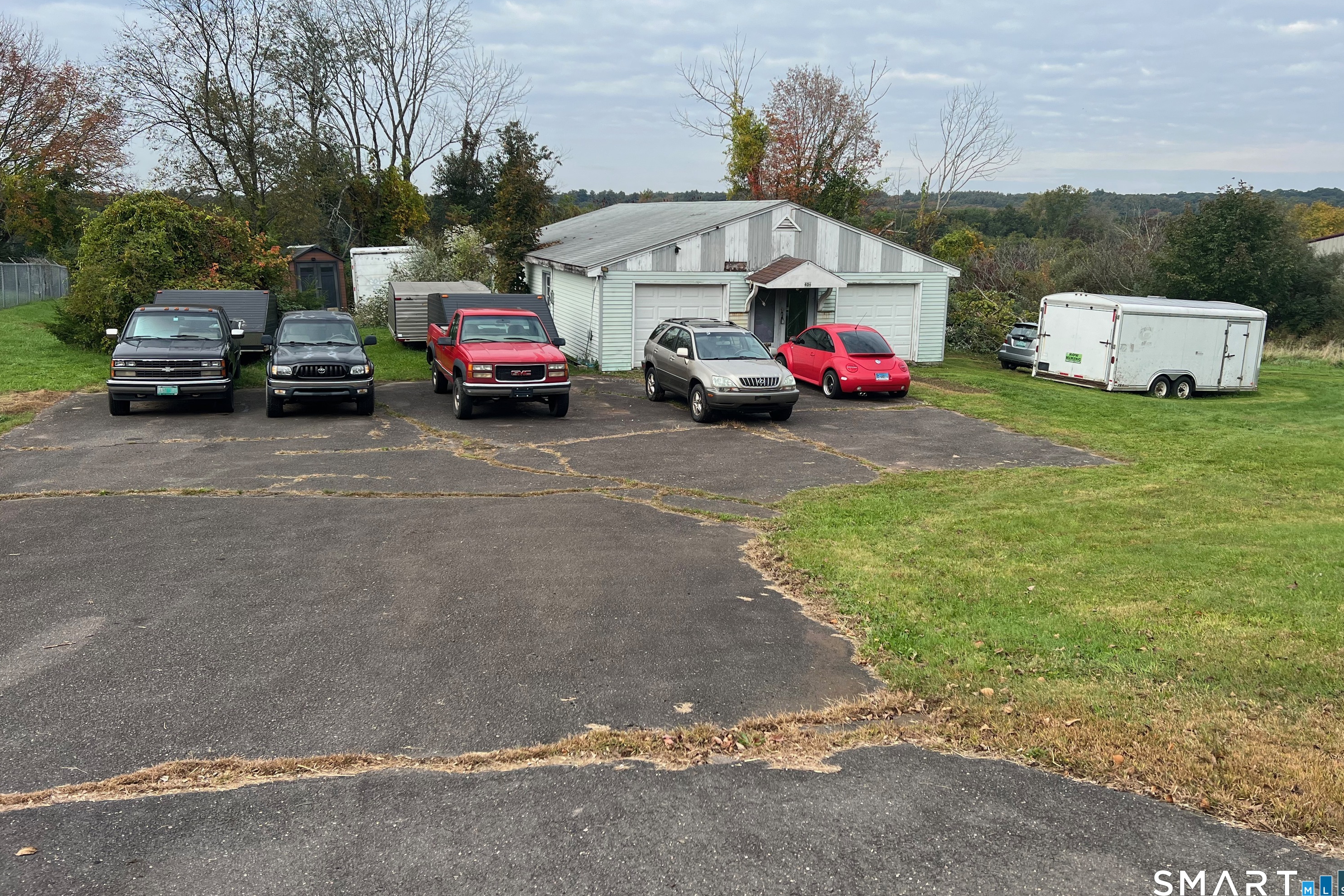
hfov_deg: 65.5
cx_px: 665
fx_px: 1045
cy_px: 385
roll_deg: -1.4
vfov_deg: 46.3
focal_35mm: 28
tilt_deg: -9.7
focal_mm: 5.7
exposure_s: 1/2208
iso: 50
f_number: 1.5
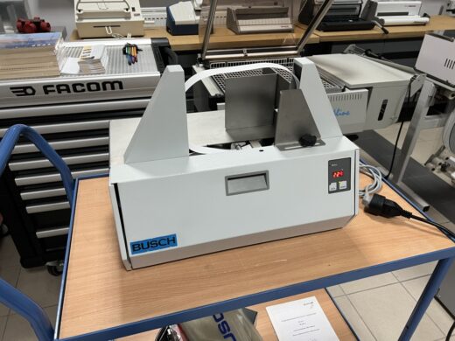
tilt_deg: -32.9
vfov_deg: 53.1
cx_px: 228
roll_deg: -0.4
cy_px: 170
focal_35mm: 26
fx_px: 342
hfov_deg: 67.3
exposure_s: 1/50
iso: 160
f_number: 1.5
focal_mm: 5.7
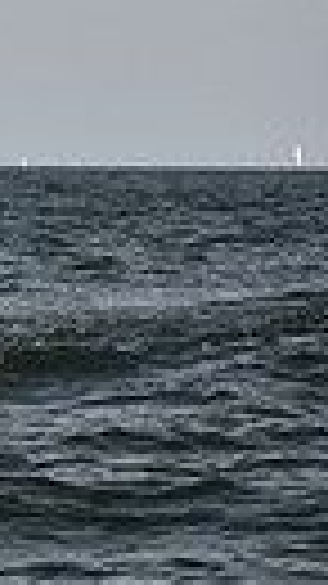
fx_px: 5063
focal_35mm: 327
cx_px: -948
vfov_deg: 6.6
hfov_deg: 3.5
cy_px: 52
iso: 250
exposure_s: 1/1250
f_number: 4.5
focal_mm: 70
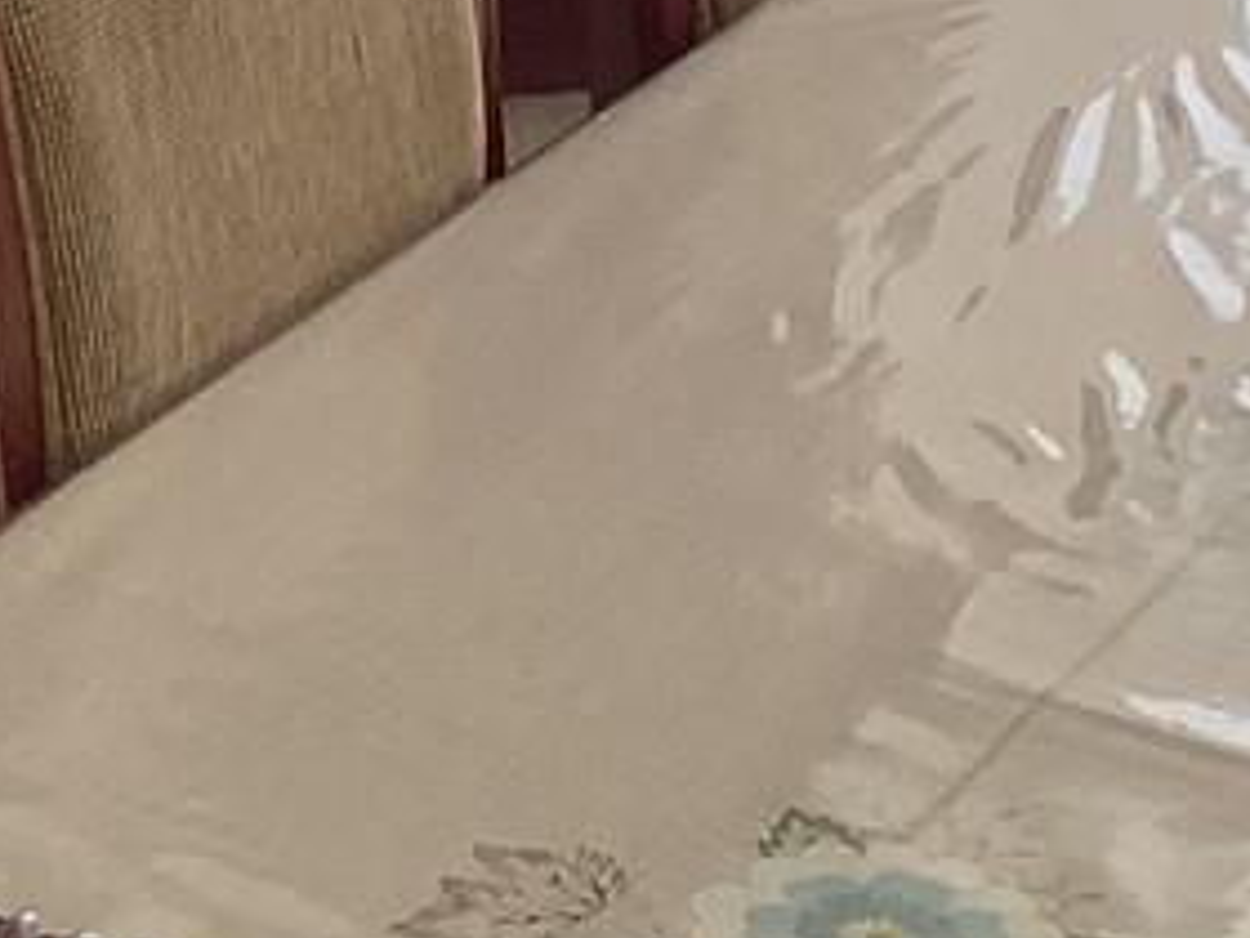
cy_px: -822
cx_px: 259
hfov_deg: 11.1
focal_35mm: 177
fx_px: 6392
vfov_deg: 8.1
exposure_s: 1/100
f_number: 2.4
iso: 64
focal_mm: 3.3
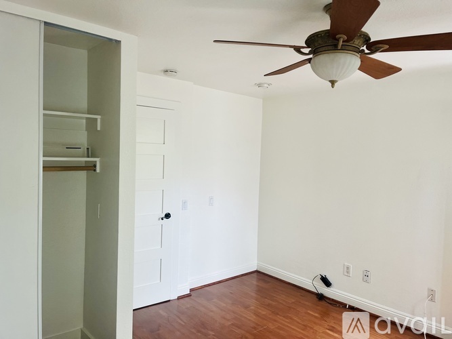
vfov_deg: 53.0
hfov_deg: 67.3
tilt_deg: -2.8
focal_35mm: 26
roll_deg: -1.0
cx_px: 226
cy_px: 170
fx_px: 339
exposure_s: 1/121
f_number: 1.6
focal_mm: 5.1
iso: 125
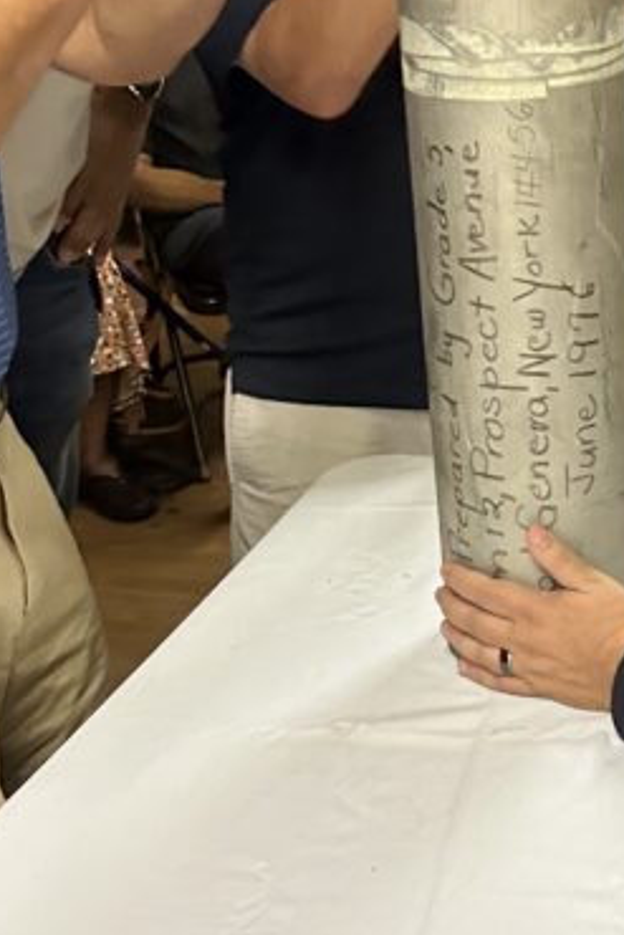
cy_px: 455
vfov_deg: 29.2
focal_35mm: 69
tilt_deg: -18.8
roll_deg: -1.2
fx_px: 1792
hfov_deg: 19.5
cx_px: 513
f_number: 1.78
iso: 640
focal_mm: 6.86
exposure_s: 1/60
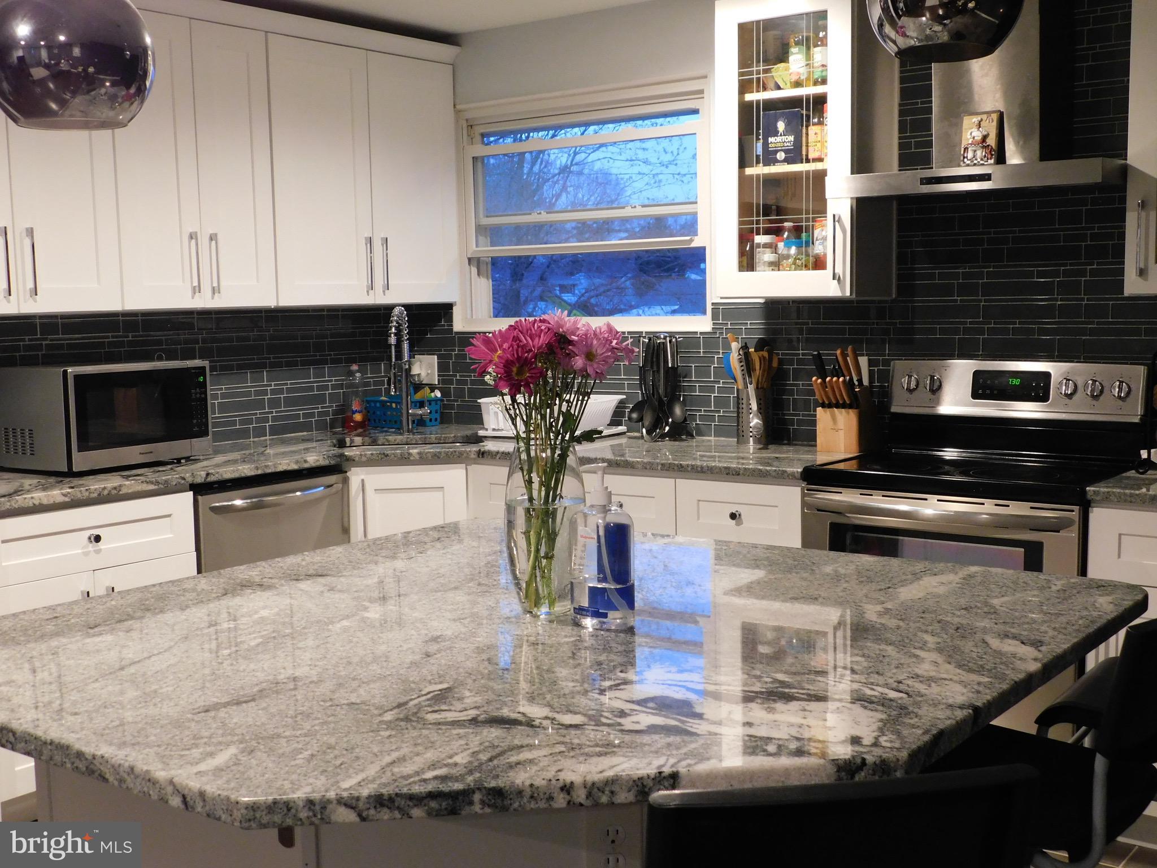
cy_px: 434
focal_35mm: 40
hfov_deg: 46.8
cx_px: 578
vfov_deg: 36.0
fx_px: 1337
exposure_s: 1/8
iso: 400
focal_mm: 7.1
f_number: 3.6
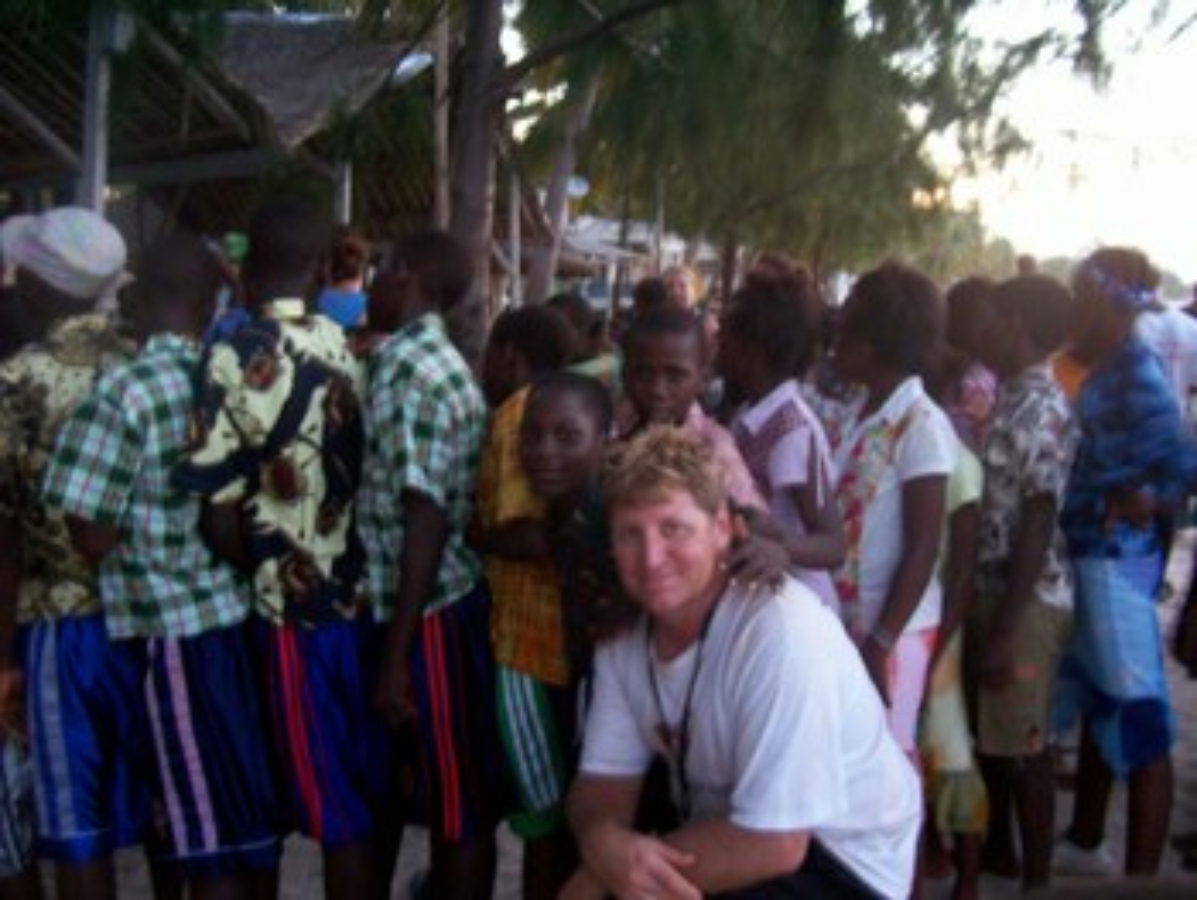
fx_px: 1177
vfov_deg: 41.8
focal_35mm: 34
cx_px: 598
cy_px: 450
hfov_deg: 53.9
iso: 160
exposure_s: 1/8
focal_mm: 5.6
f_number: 2.7
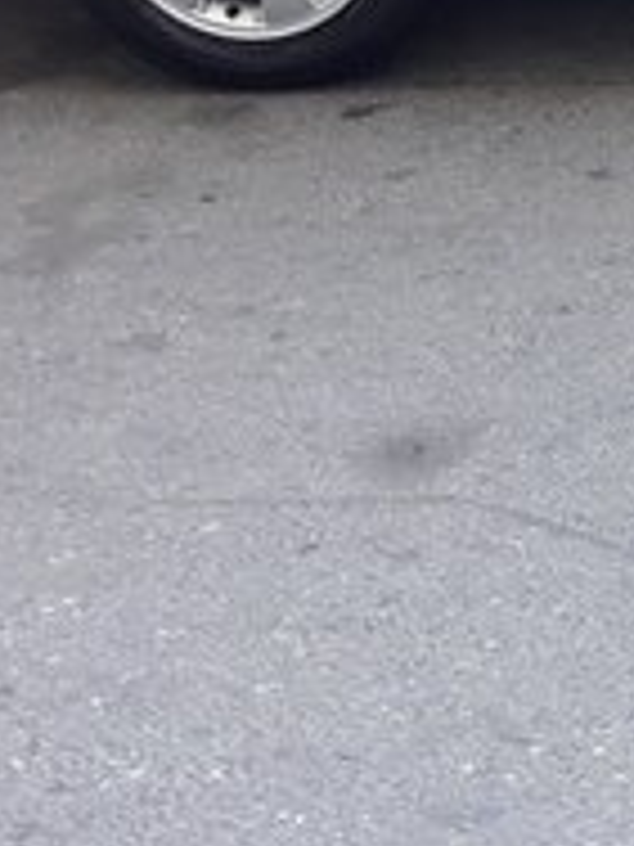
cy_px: -124
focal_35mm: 95
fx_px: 2320
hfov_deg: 14.1
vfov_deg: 19.6
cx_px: 1070
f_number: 1.7
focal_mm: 3.71
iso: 50
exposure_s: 1/50
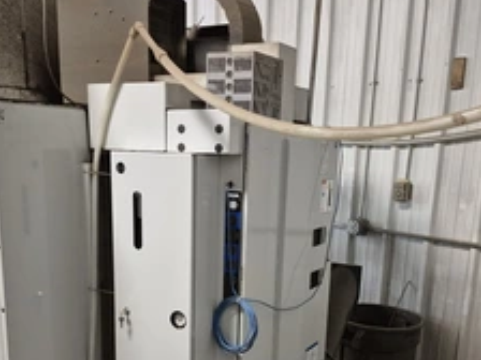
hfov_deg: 45.7
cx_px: 210
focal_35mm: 41
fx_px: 570
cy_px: 294
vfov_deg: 34.0
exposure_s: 1/120
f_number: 1.8
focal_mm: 5.4
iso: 1000
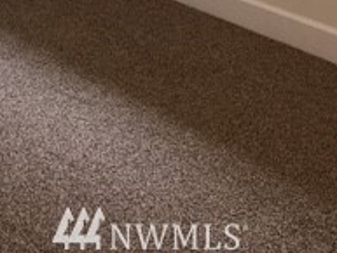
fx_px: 935
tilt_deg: -10.3
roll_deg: +0.0
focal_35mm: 96
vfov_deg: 14.4
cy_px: -124
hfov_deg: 20.4
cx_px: 150
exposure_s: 1/15
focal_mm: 4.15
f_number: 2.2
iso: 25
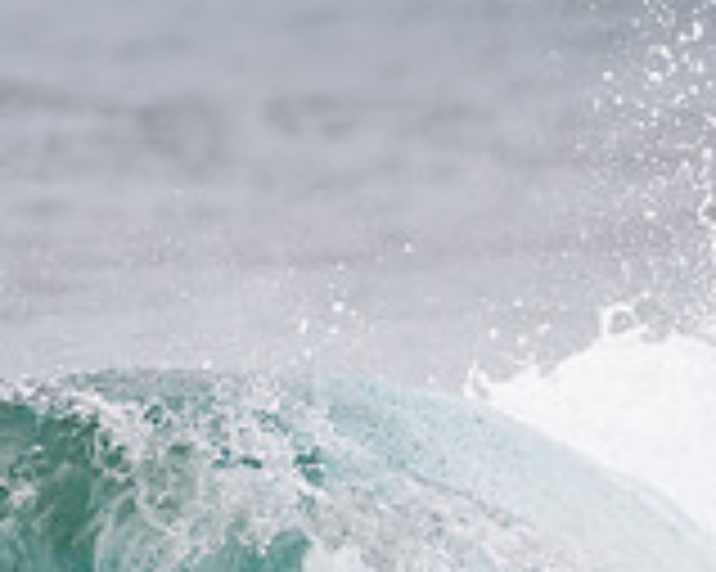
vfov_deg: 0.7
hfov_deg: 0.9
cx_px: 1088
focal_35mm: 2103
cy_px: 646
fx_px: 44537
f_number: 5.6
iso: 360
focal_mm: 500
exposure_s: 1/800
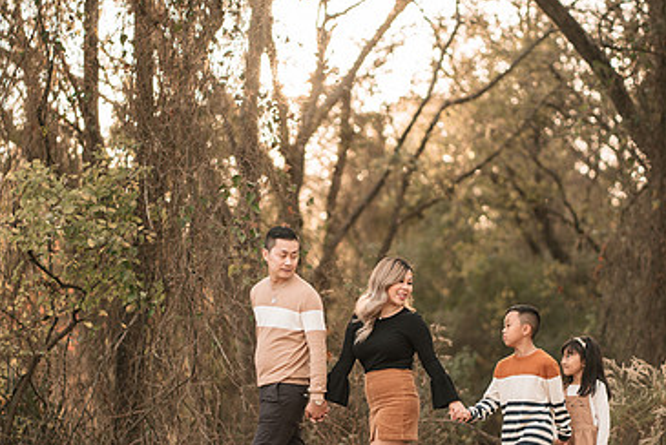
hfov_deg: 15.2
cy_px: 289
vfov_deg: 10.2
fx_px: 2499
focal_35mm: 135
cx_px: 305
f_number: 1.8
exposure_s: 1/800
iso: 200
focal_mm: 85
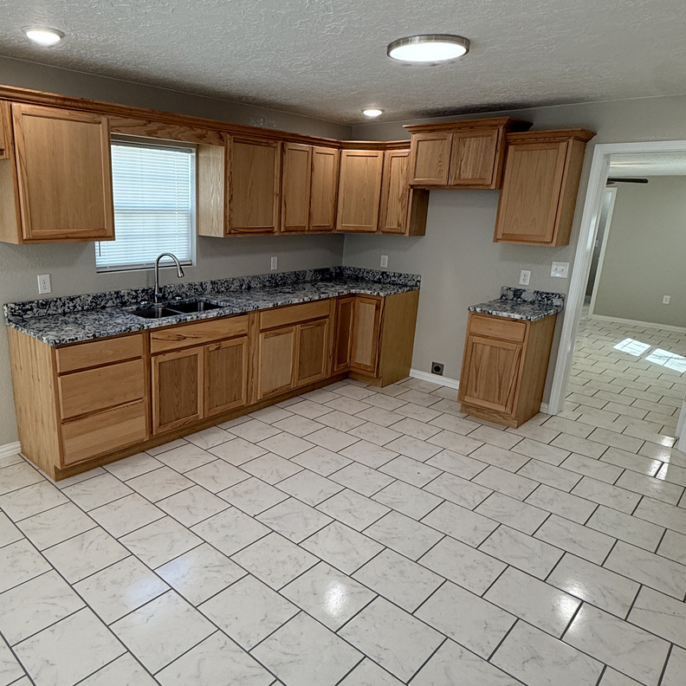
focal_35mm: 24
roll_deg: -2.2
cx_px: 257
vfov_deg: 65.0
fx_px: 538
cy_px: 350
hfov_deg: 64.1
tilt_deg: -15.4
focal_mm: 2.22
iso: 125
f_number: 2.2
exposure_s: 1/120
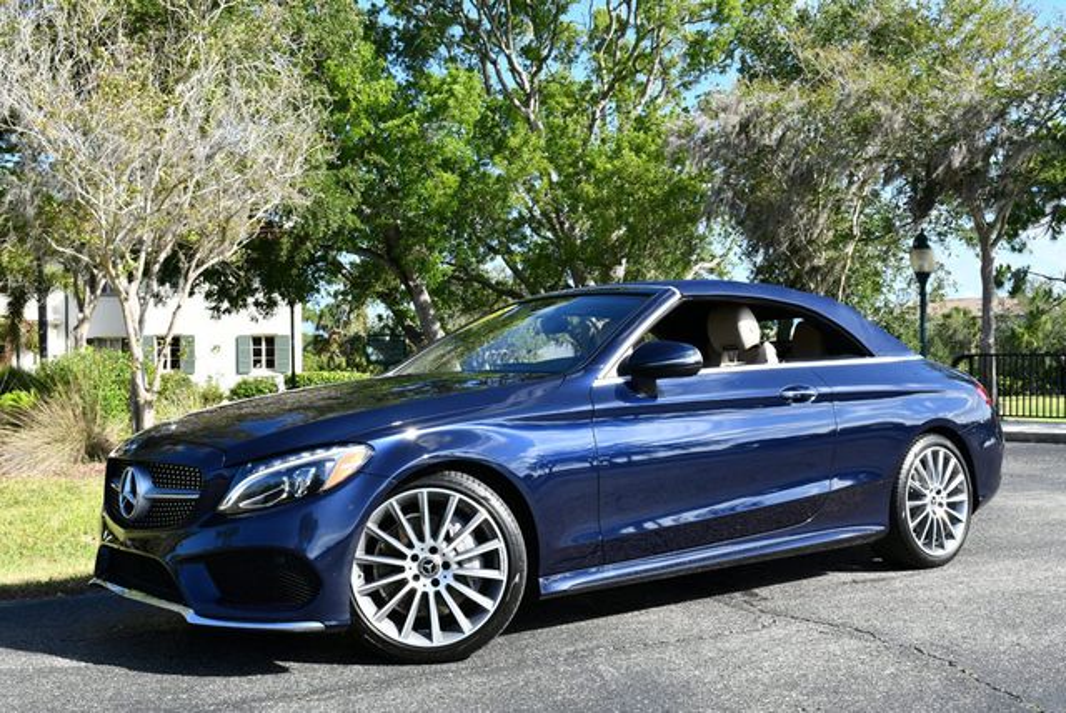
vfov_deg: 33.5
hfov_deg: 48.4
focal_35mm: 40
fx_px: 1185
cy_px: 356
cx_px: 533
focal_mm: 20
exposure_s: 1/250
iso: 180
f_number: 8
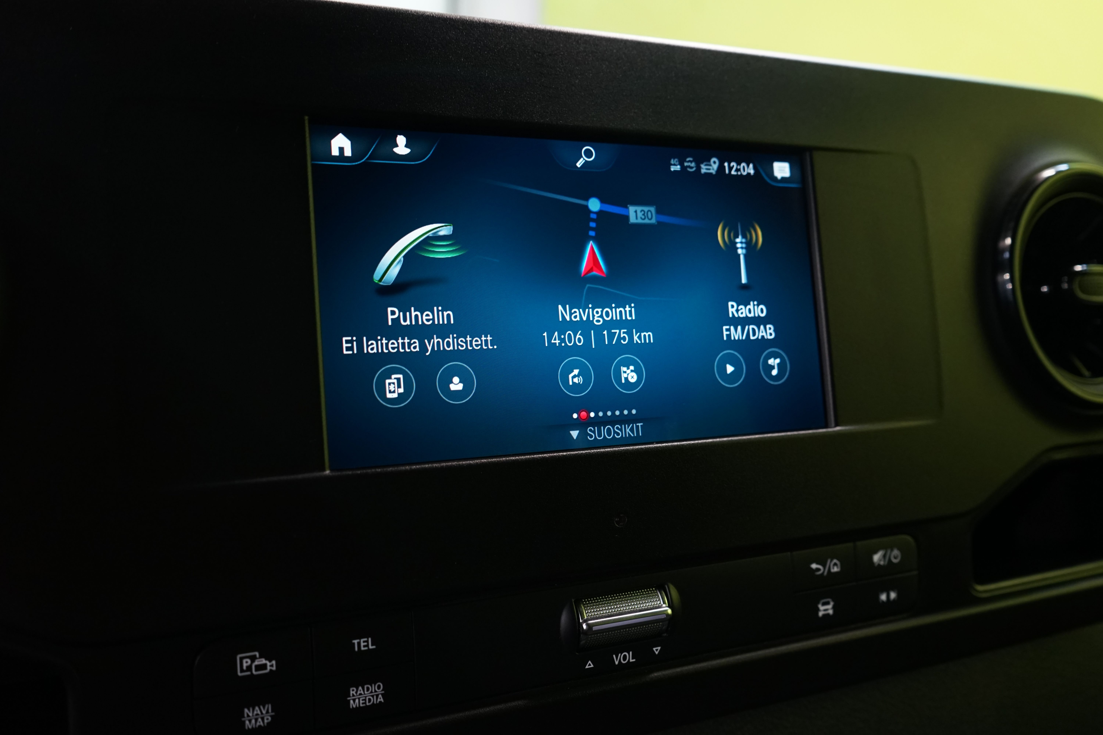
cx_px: 552
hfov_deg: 63.7
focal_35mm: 29
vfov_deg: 45.0
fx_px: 888
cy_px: 368
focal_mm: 29
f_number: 5.6
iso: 1600
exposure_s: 1/30
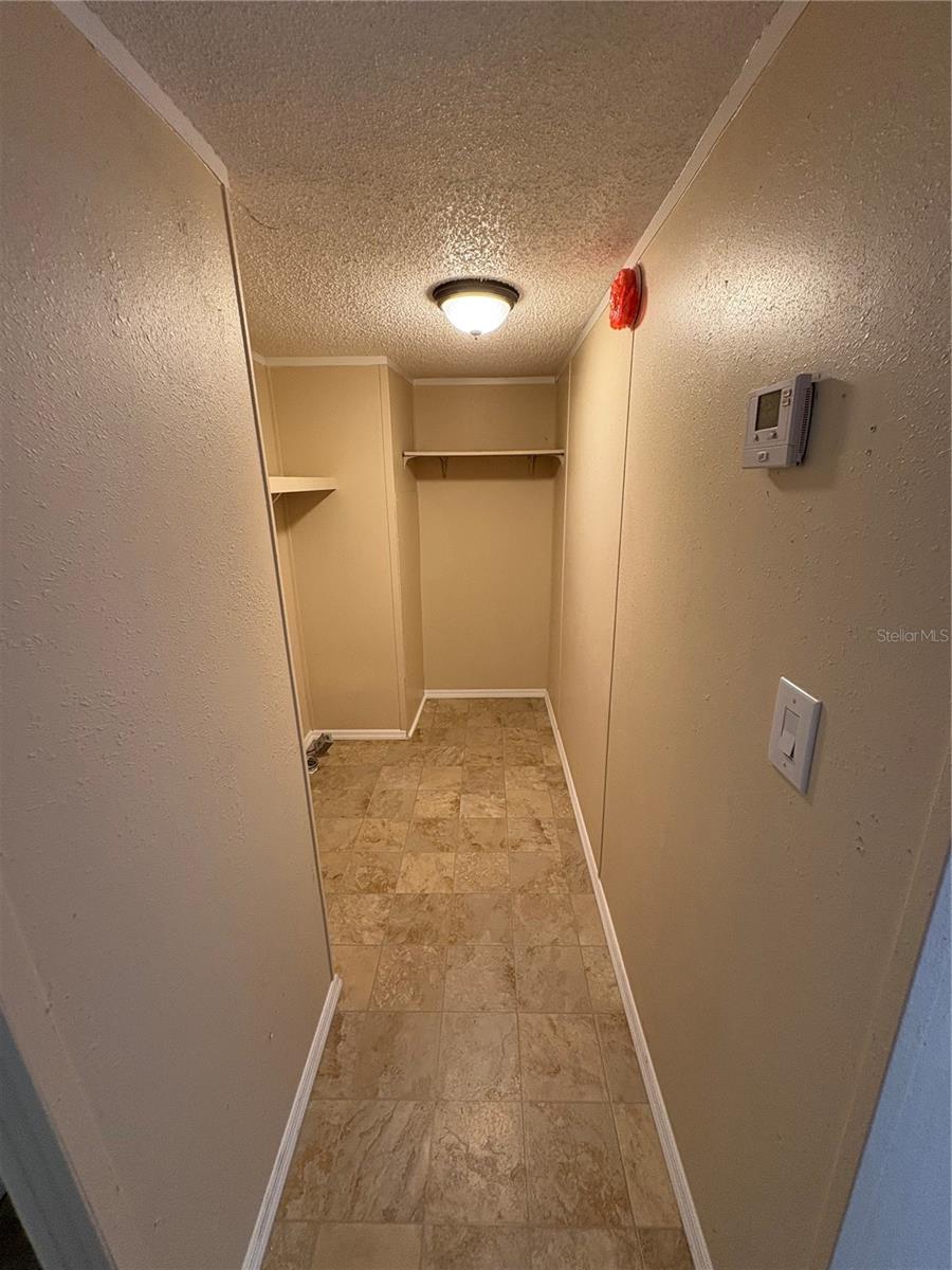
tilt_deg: -17.0
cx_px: 476
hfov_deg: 85.7
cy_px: 635
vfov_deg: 102.1
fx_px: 513
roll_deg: +0.7
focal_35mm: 14
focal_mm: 2.22
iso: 200
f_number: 2.2
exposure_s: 1/60
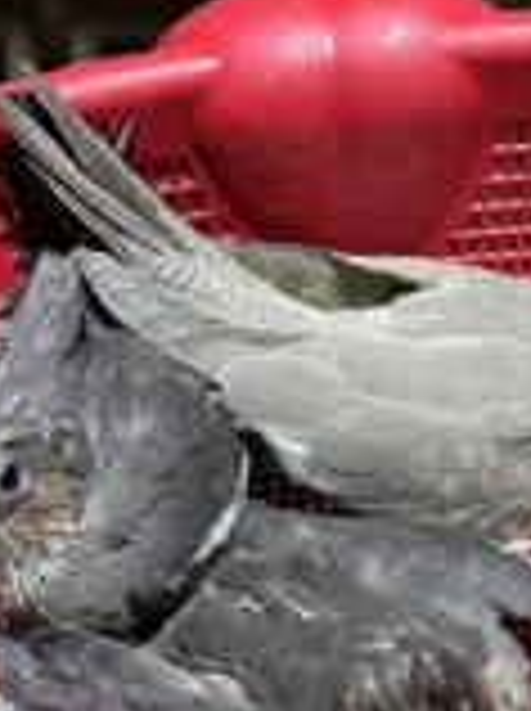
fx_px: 1354
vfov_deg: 29.4
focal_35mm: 66
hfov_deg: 21.5
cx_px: 508
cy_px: 360
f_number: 1.5
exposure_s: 1/70
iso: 125
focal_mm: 5.7
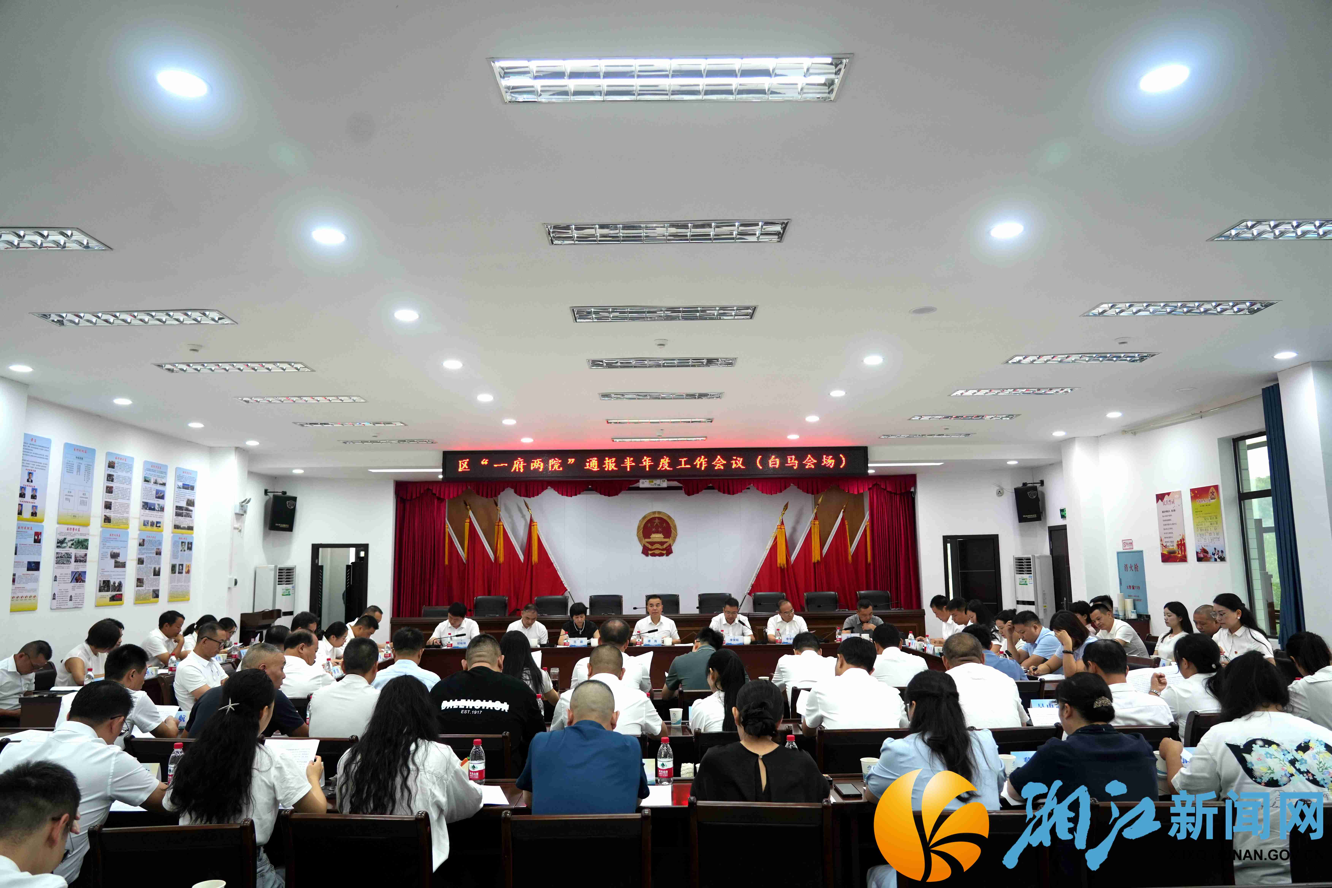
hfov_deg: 73.7
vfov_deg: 53.1
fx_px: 888
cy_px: 444
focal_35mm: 24
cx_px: 666
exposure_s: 1/160
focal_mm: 24
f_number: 4
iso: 800
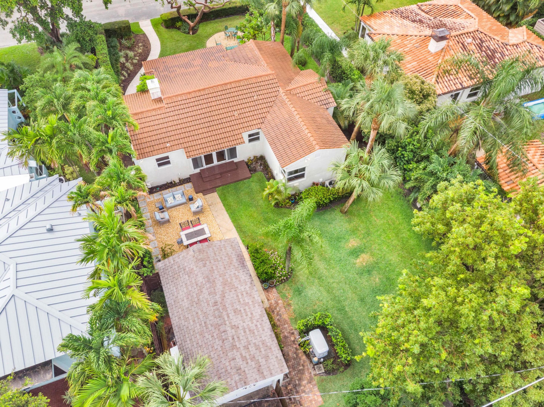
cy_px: 204
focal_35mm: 24
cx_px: 272
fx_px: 377
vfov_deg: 56.8
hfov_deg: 71.6
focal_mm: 4.5
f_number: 2.8
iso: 100
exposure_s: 1/210
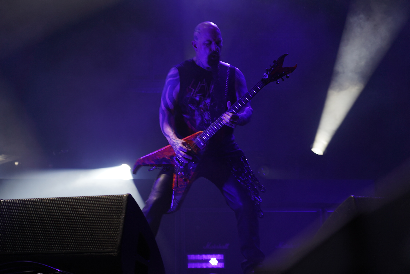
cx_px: 205
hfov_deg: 28.5
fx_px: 809
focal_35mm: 71
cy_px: 137
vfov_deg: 19.2
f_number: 4.5
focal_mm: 71
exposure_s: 1/100
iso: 100
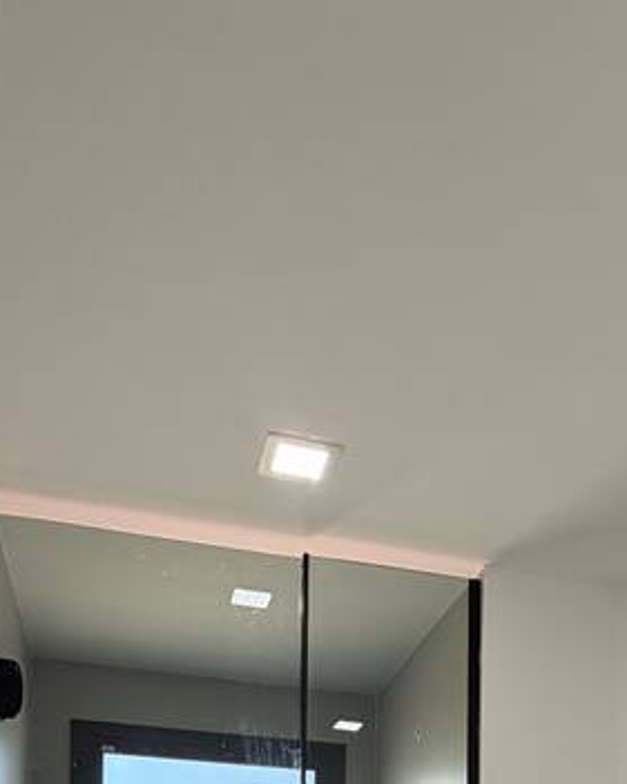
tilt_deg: -0.8
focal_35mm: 42
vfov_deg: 33.0
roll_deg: -1.3
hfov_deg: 35.3
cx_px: 424
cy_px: 1007
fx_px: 974
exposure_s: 1/121
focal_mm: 2.22
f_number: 2.2
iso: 125
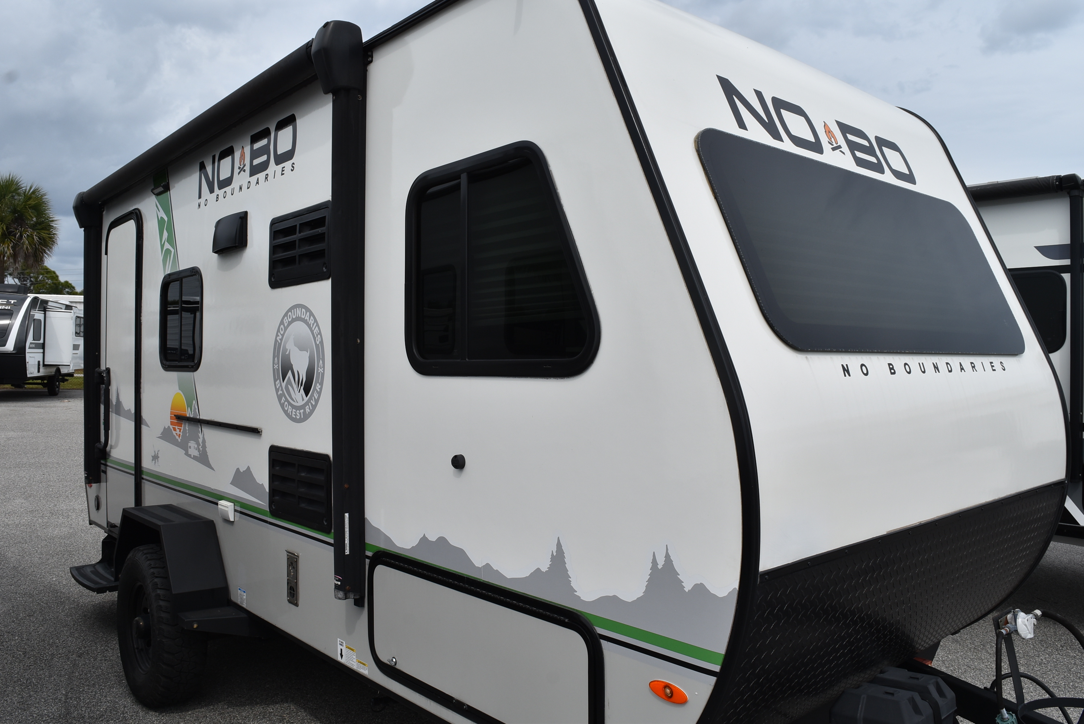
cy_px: 362
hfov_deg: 67.3
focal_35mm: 27
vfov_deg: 48.0
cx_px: 542
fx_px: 814
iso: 200
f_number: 10
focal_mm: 18
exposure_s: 1/400
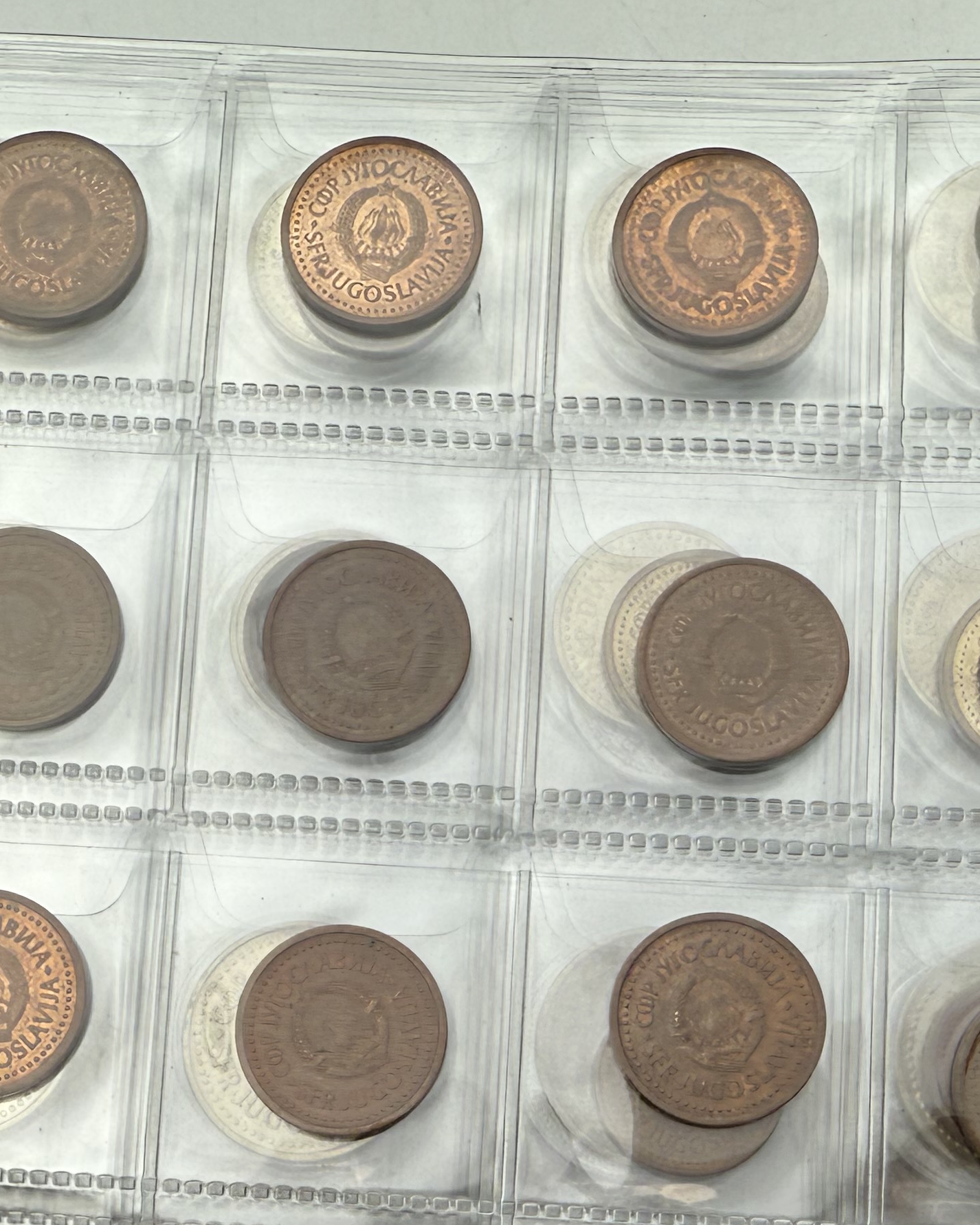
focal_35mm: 53
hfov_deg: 28.6
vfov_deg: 34.4
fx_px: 1921
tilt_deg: -82.0
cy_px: 964
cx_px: 504
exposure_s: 1/311
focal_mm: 2.22
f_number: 2.2
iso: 40
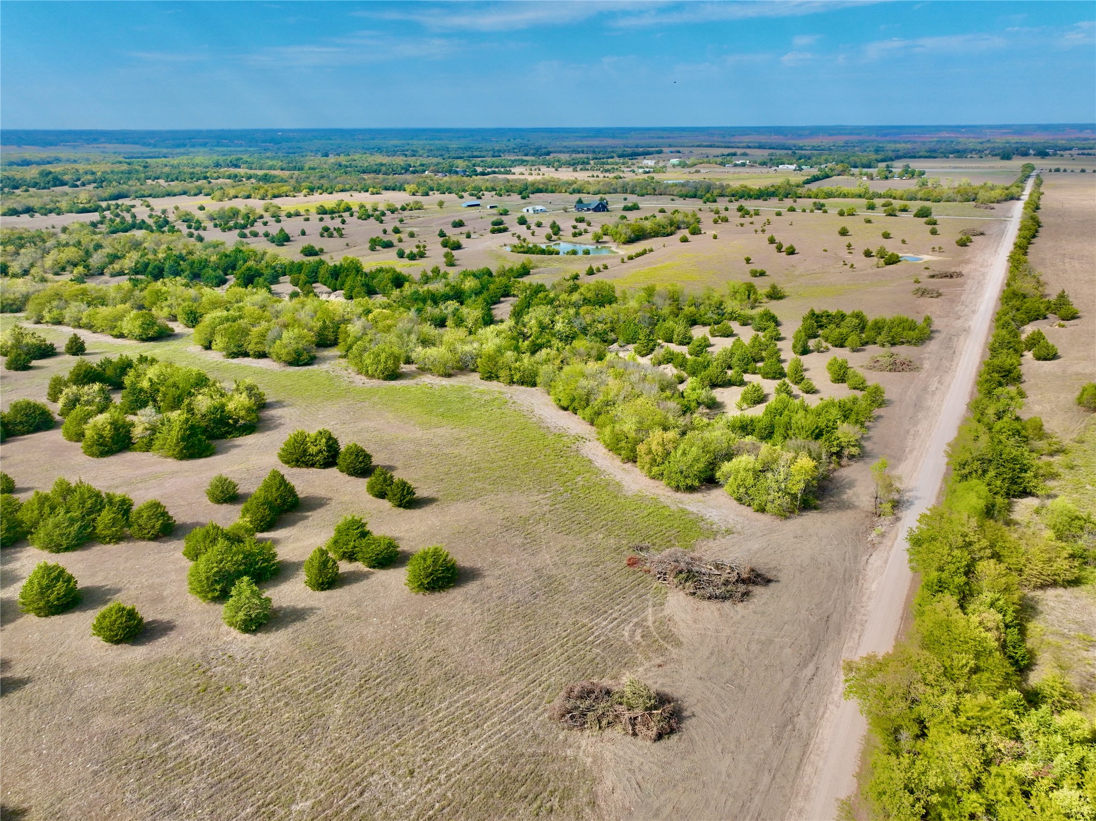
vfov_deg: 56.8
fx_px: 760
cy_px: 410
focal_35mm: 24
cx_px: 548
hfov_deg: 71.6
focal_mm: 12.29
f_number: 2.8
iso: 140
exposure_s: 1/320
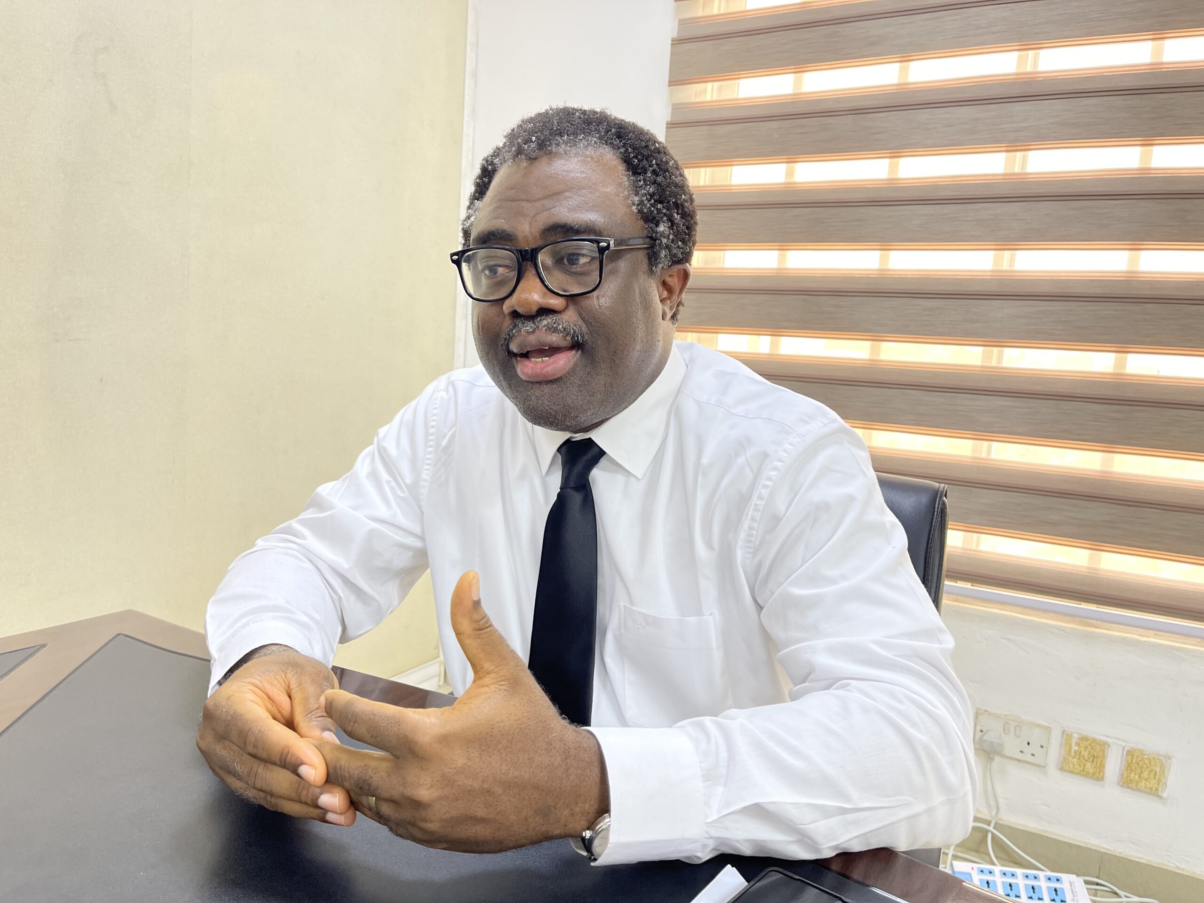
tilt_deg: -8.2
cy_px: 452
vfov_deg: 54.9
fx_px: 870
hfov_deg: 69.4
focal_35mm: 25
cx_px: 602
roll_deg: -3.6
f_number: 1.6
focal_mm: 5.1
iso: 100
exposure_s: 1/100
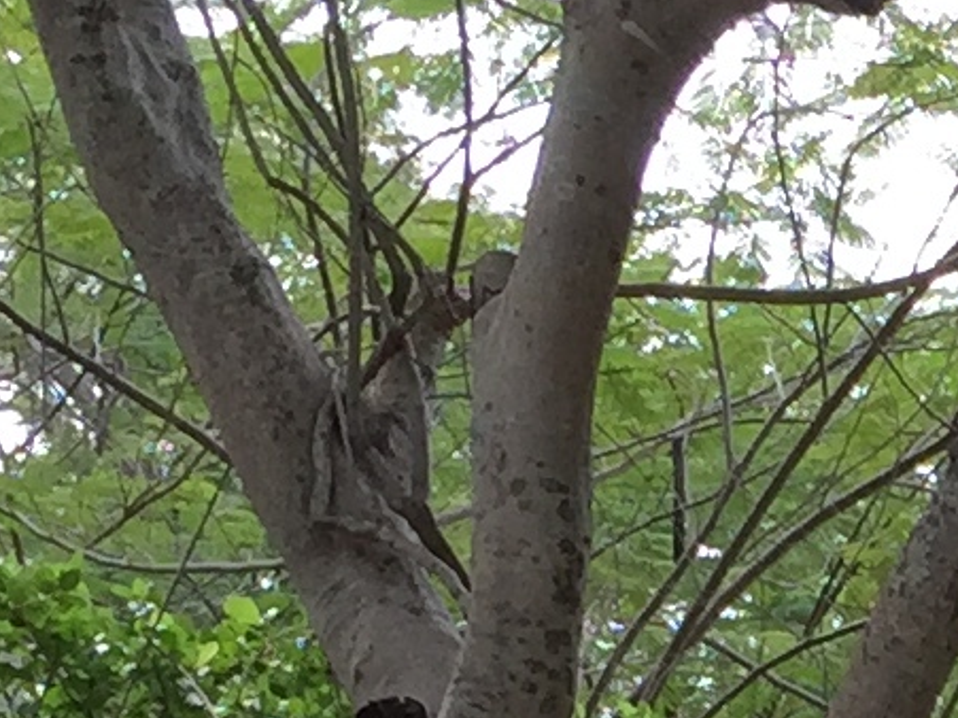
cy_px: 1568
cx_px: 1933
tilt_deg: +3.8
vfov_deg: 6.8
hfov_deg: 8.9
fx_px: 5810
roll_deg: -1.1
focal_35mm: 210
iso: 32
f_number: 2.2
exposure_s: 1/380
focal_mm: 4.15
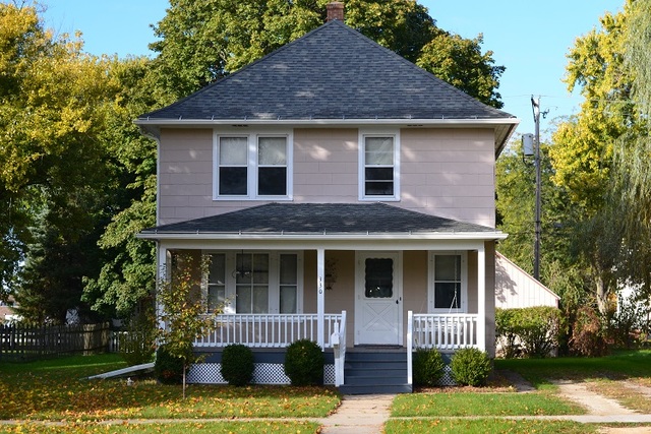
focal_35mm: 75
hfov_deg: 27.0
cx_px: 326
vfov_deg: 18.2
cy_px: 217
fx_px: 1356
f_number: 10
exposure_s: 1/250
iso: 400
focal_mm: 50
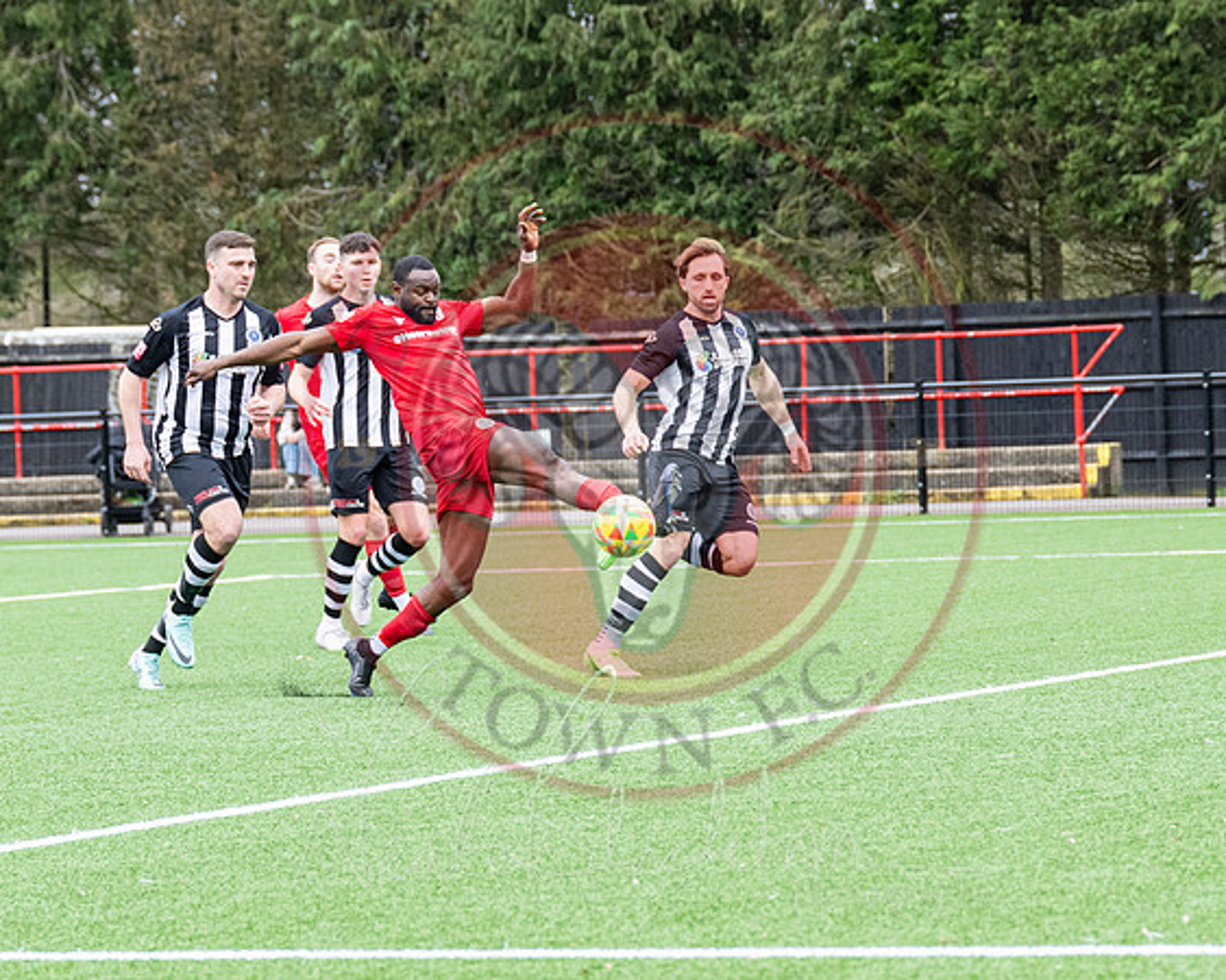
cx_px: 721
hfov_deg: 10.0
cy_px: 554
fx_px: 7031
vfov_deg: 8.0
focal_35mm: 194
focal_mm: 88
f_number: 4
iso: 800
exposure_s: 1/1000
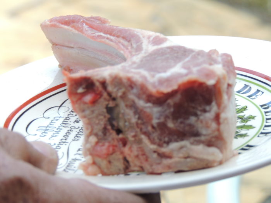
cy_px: 102
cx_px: 136
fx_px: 1448
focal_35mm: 185
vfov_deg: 8.0
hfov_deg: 10.7
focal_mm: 33
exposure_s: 1/125
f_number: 4.6
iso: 320
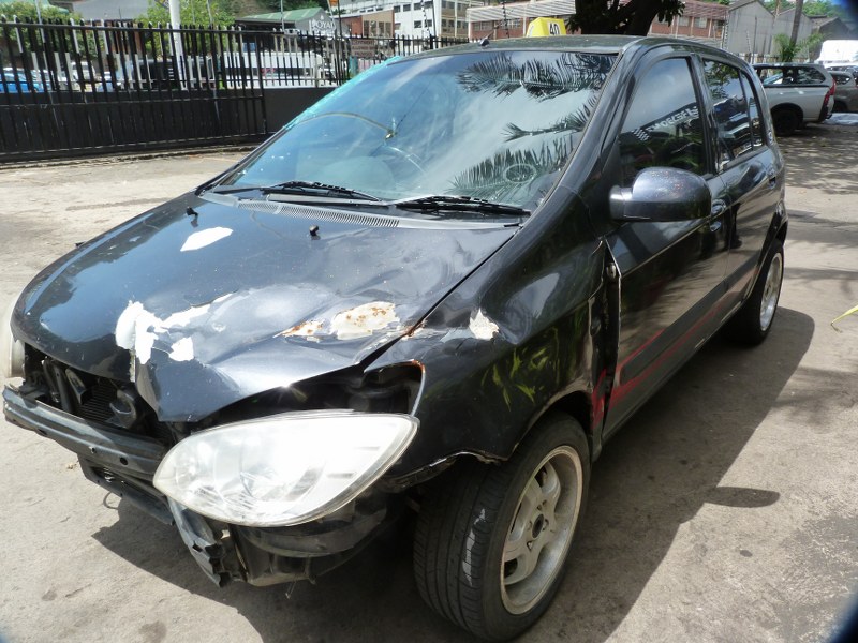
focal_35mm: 25
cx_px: 429
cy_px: 322
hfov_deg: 69.4
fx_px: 620
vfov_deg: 54.9
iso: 125
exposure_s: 1/200
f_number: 5
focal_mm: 4.5
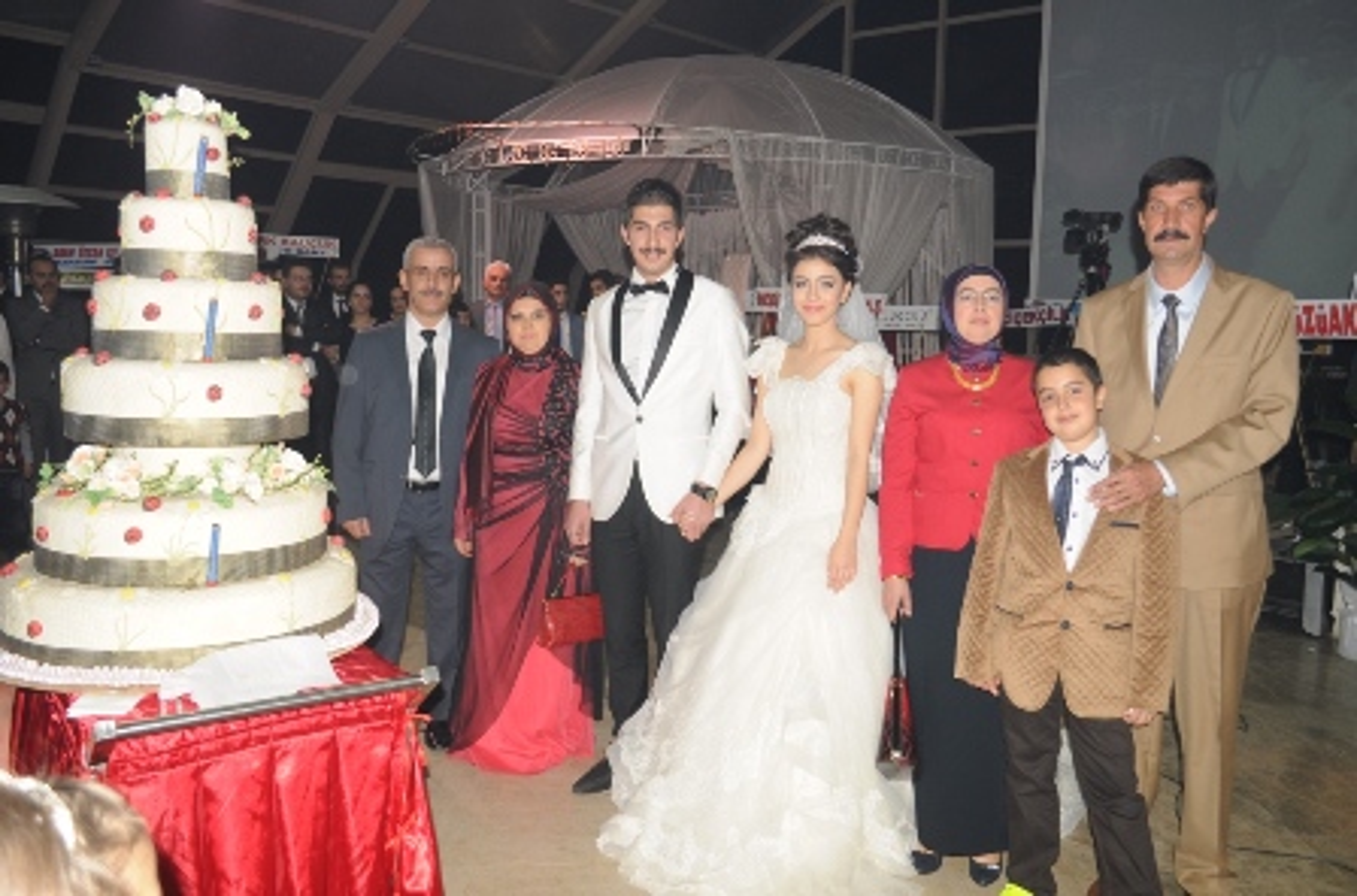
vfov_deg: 47.7
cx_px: 678
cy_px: 448
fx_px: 1015
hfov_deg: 67.5
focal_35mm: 27
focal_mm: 18
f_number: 3.5
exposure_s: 1/60
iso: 200
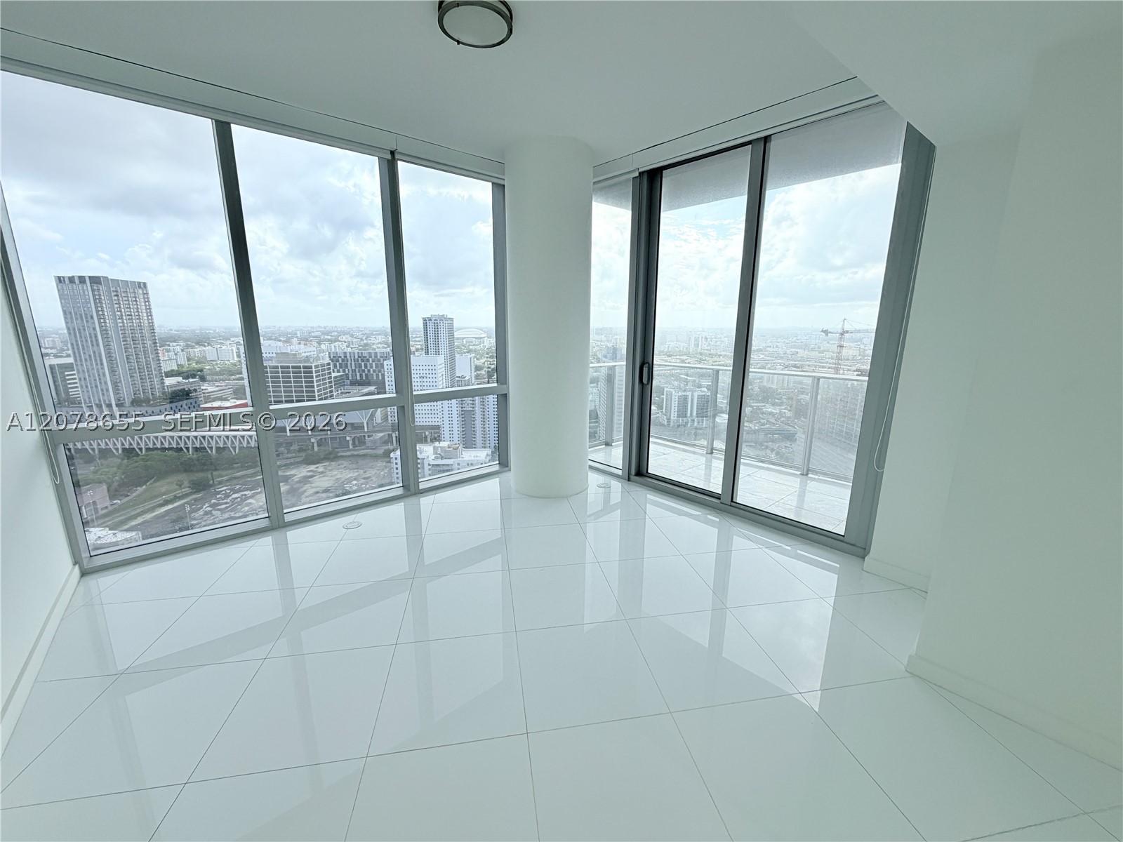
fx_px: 454
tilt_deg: -10.9
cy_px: 421
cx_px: 562
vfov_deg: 85.7
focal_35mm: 14
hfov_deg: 102.1
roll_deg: +0.4
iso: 50
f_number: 2.2
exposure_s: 1/502
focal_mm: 2.22
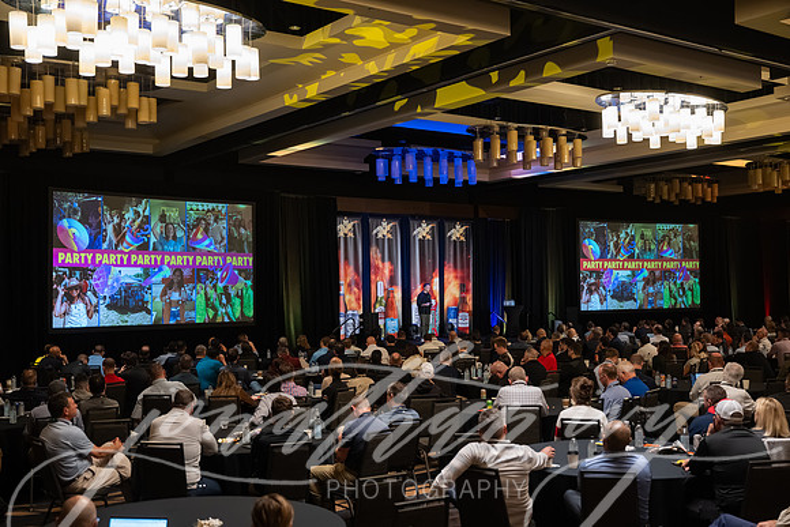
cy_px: 264
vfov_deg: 33.2
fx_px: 885
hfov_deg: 48.1
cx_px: 395
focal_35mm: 40
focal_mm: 40
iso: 5000
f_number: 2.8
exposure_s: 1/200
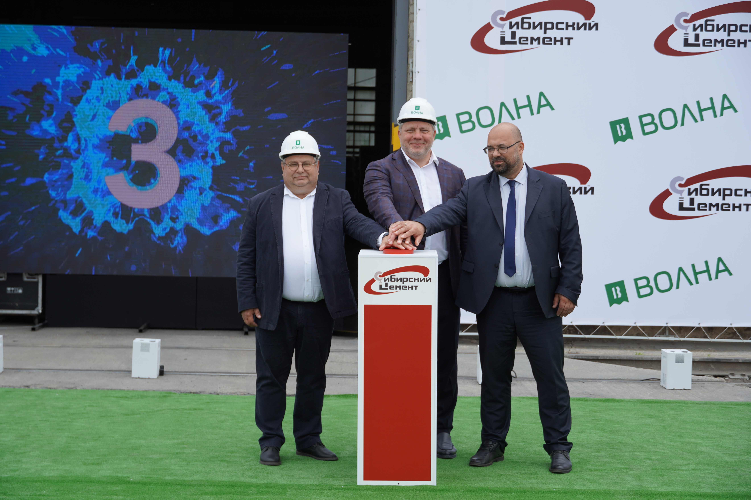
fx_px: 1533
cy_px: 250
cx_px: 376
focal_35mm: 74
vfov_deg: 18.5
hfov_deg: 27.5
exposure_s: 1/250
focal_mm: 49
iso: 100
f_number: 5
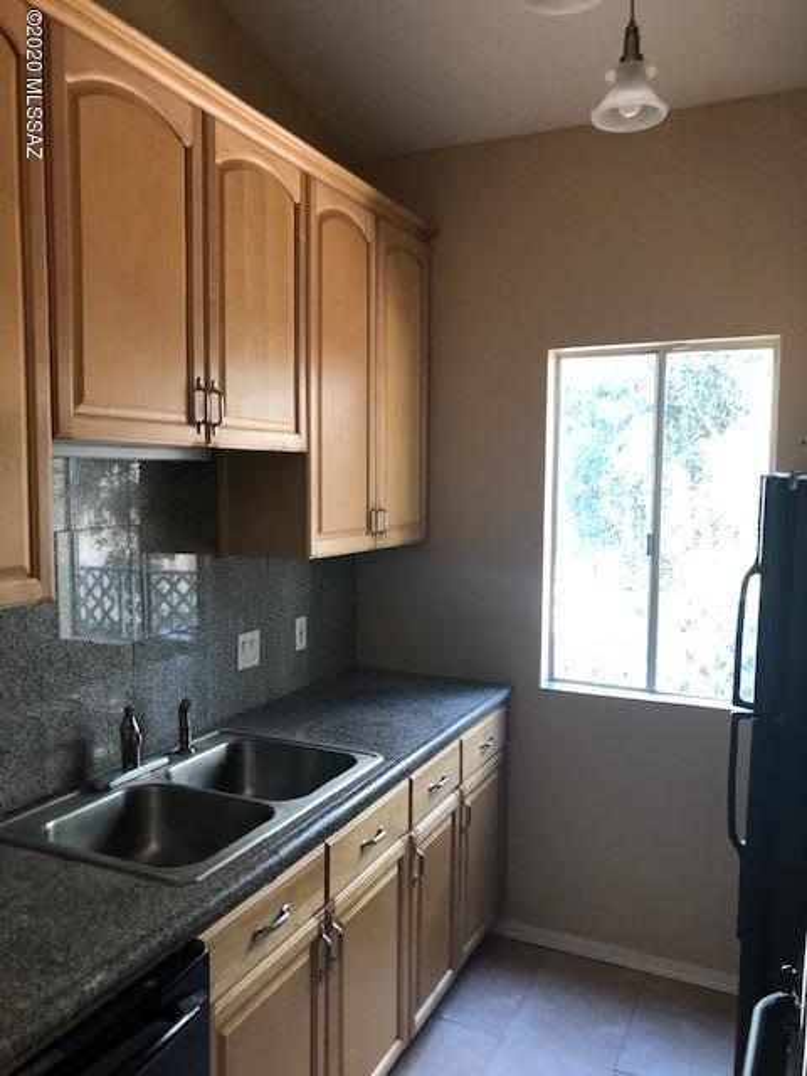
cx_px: 404
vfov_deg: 63.4
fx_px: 870
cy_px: 538
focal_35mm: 28
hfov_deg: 49.7
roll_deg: -0.4
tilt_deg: -6.5
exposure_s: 1/17
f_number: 1.8
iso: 40
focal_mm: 3.99
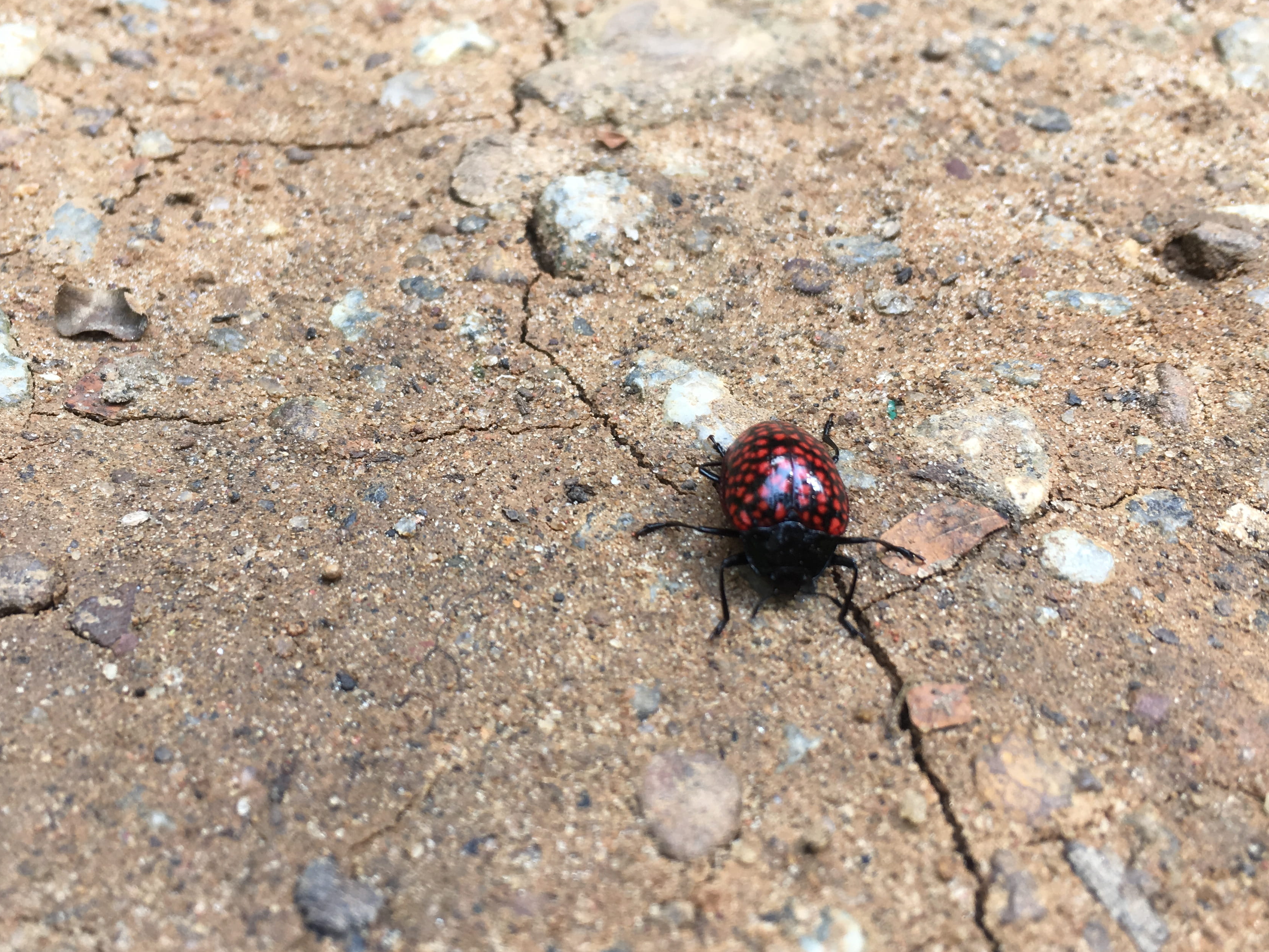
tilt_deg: -45.6
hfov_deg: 52.6
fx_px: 1283
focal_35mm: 35
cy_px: 463
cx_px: 585
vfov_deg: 40.7
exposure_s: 1/120
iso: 25
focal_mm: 4.15
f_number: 2.2
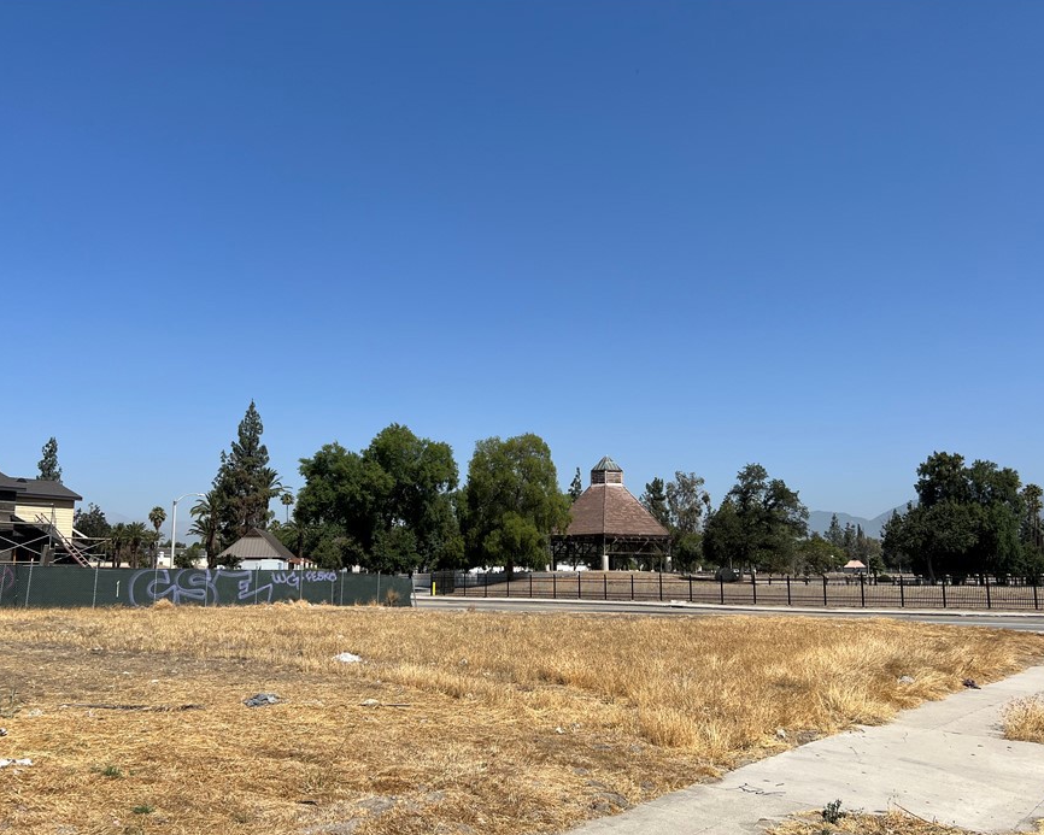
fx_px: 927
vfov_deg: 48.5
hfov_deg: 58.8
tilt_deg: +8.7
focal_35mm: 30
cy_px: 453
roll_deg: -0.2
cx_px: 515
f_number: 1.5
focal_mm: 5.7
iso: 50
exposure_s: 1/5319
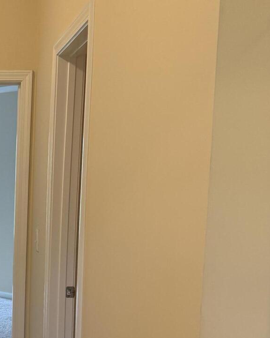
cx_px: -78
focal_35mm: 65
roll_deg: +0.4
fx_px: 649
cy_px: 281
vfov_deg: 28.4
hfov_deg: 21.3
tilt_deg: -8.0
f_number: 1.78
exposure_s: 1/60
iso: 100
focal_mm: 6.76
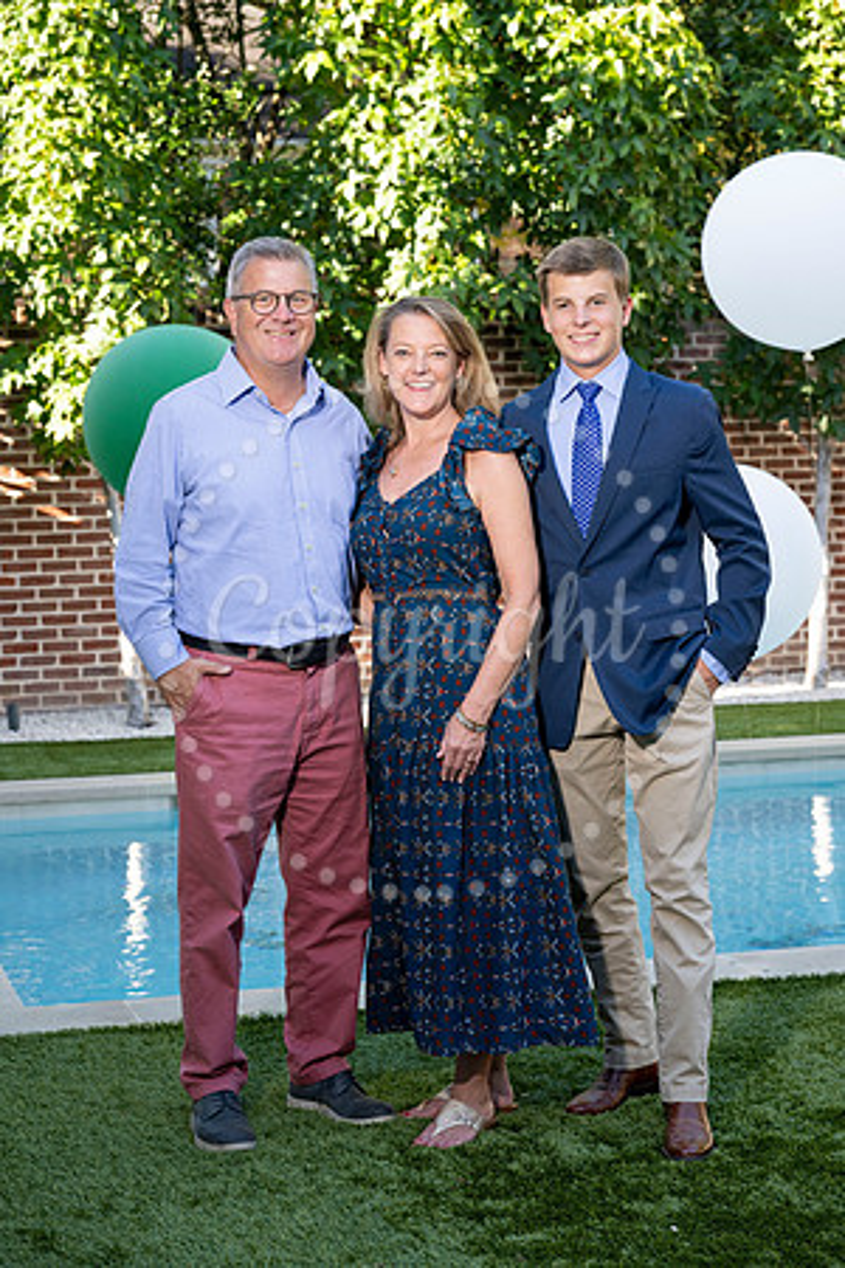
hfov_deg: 20.0
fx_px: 2394
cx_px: 422
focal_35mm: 68
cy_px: 634
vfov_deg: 29.7
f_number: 5.6
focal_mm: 68
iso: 400
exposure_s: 1/200
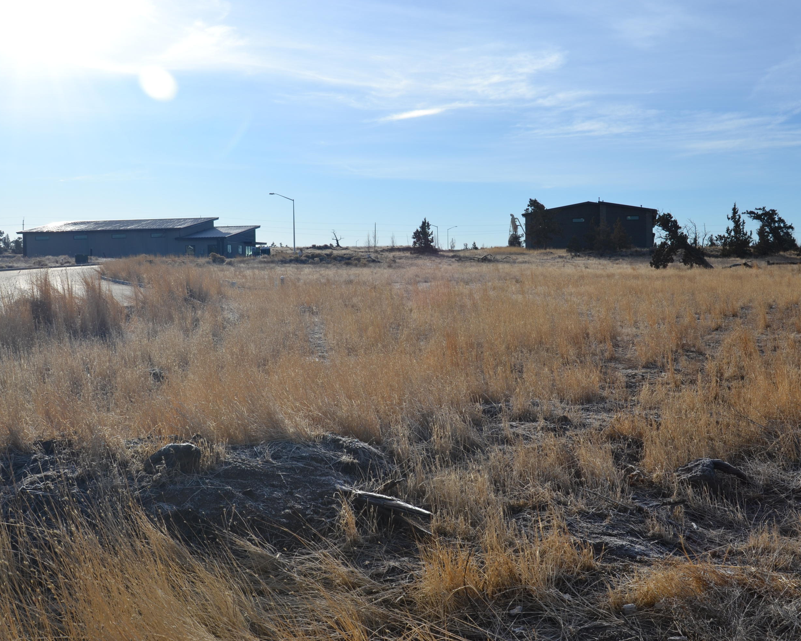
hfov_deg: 44.6
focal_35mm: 41
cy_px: 318
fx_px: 972
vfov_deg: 36.5
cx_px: 461
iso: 100
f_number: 9
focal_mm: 24
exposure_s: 1/320
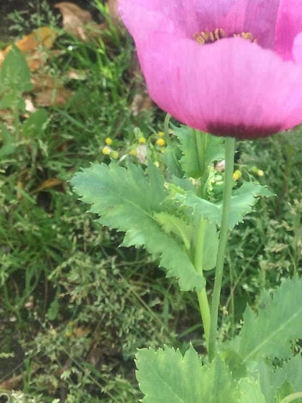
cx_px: 210
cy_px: 51
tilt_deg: -34.4
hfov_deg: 23.9
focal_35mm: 61
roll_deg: +5.2
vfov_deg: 30.5
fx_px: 710
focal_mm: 4.15
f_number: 2.2
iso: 32
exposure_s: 1/488
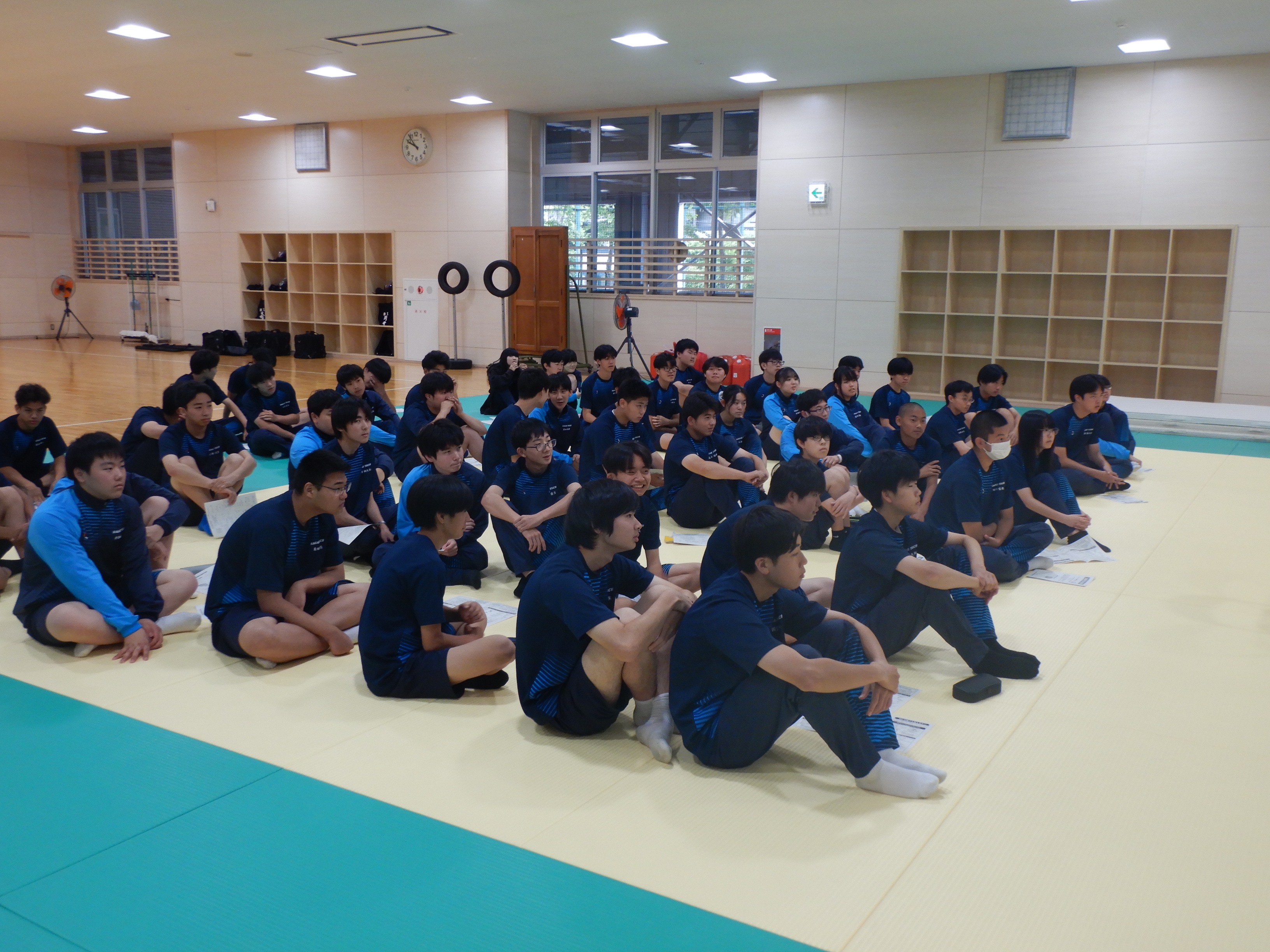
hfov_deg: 58.4
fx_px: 1137
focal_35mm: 31
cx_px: 635
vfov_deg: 45.4
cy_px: 476
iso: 180
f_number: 4.2
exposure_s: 1/30
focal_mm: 5.6
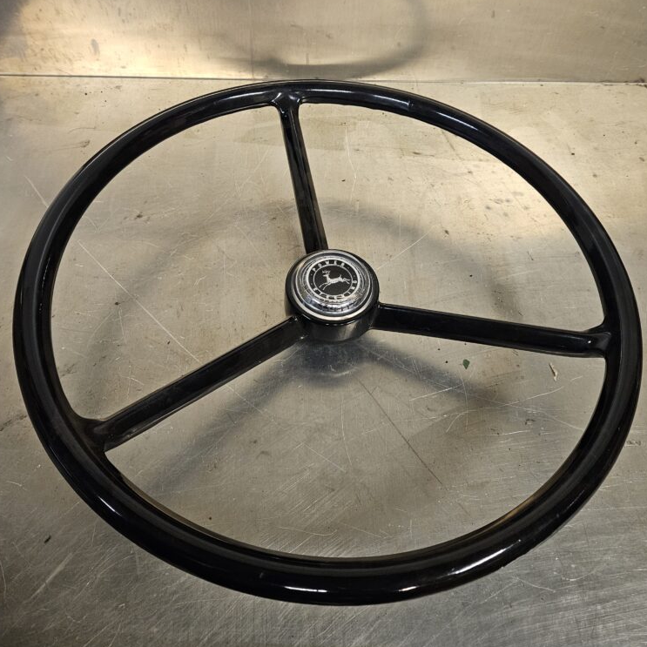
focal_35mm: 28
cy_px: 212
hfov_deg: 57.3
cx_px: 324
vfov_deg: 56.0
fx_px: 592
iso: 500
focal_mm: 5.4
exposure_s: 1/120
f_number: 1.8
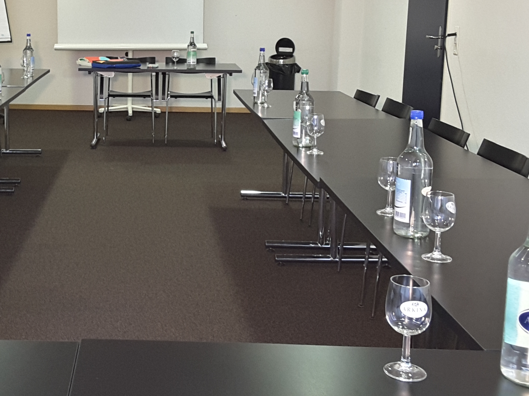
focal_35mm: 61
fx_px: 932
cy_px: 120
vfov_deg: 23.9
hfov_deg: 30.9
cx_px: 110
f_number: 1.9
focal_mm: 2.9
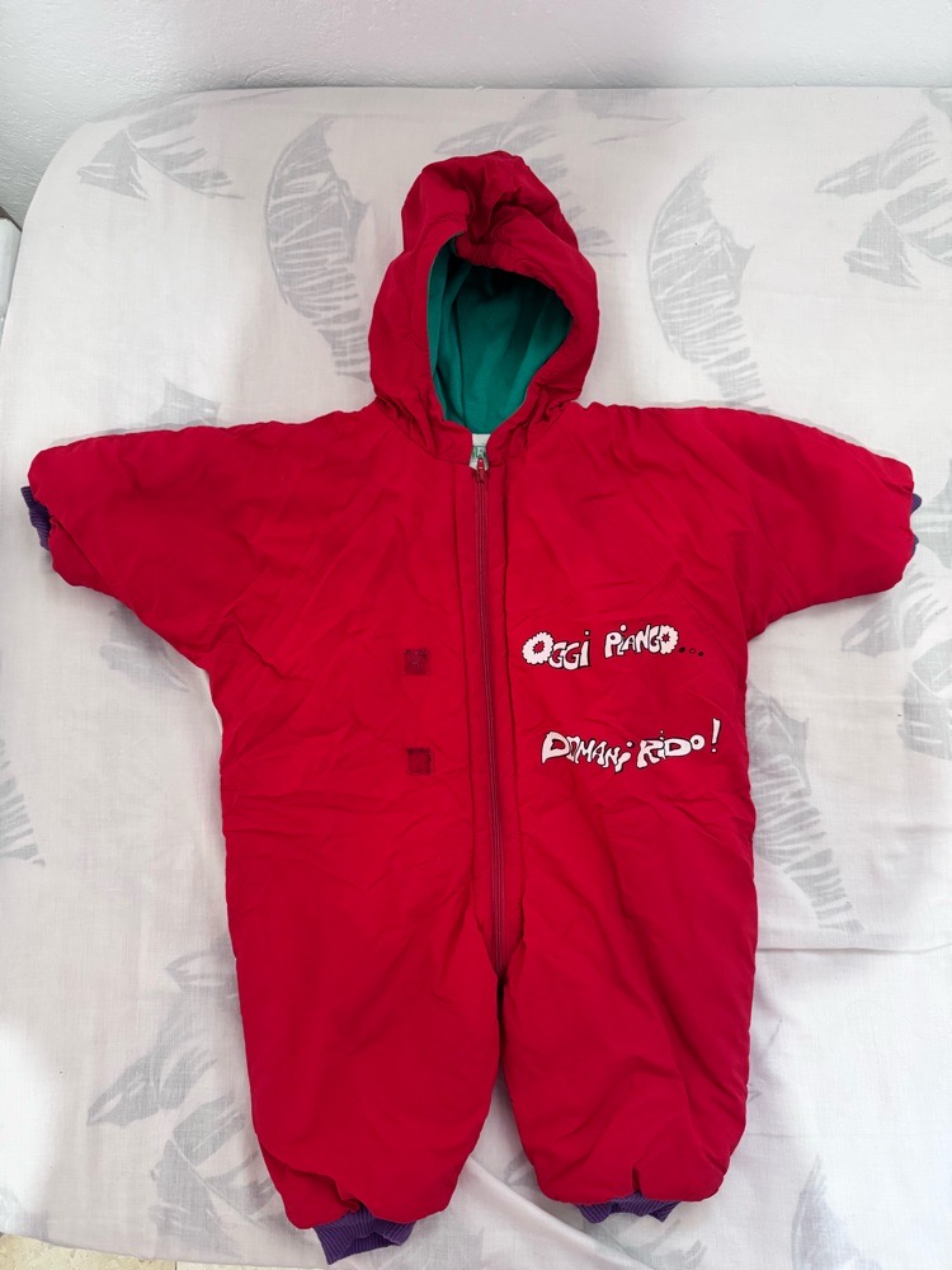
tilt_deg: -82.5
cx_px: 476
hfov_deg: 56.8
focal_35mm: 24
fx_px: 880
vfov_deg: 71.6
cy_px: 635
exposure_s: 1/60
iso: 640
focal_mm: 6.76
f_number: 1.78
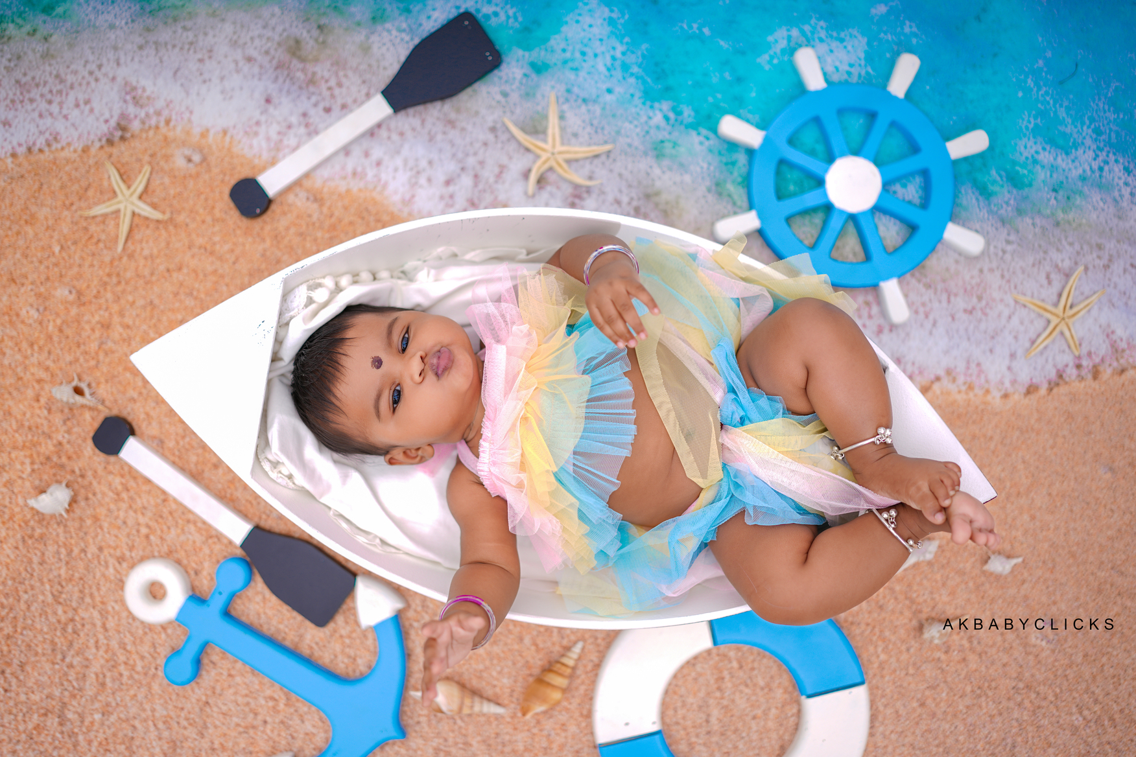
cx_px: 568
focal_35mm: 35
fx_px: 1104
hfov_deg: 54.4
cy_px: 378
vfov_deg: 37.9
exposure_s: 1/160
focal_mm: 35
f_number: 1.4
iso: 80
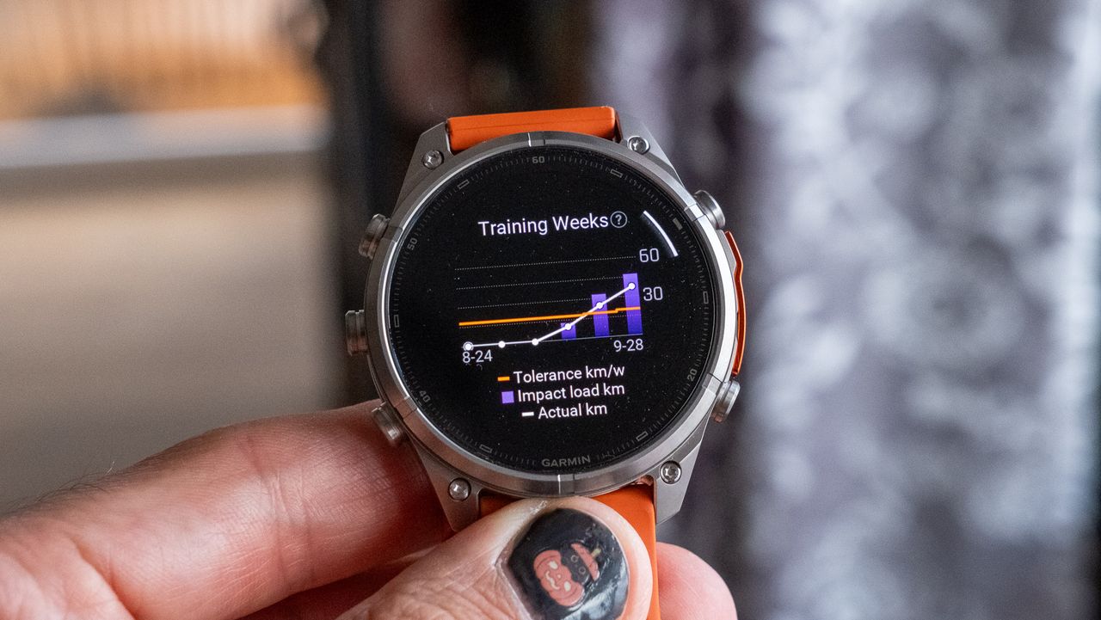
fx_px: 2294
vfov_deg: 15.4
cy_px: 310
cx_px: 550
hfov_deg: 27.0
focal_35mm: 79
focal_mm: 50
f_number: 7.1
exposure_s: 1/150
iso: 8000
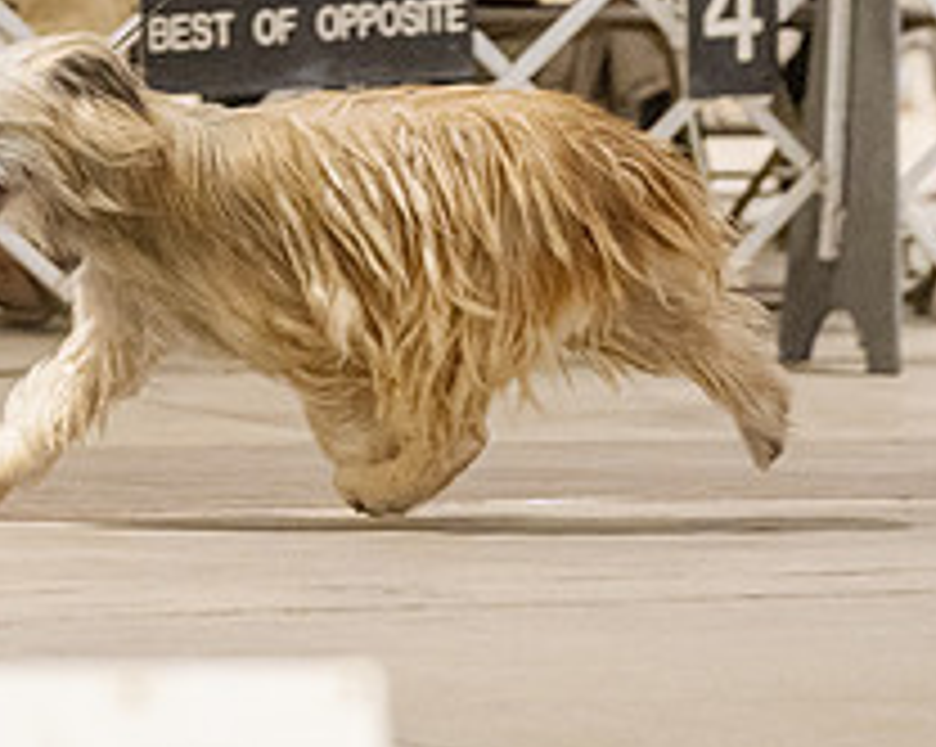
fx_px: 12759
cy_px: -194
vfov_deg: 3.3
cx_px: 293
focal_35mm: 461
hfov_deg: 4.2
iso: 6400
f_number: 3.2
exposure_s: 1/400
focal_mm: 151
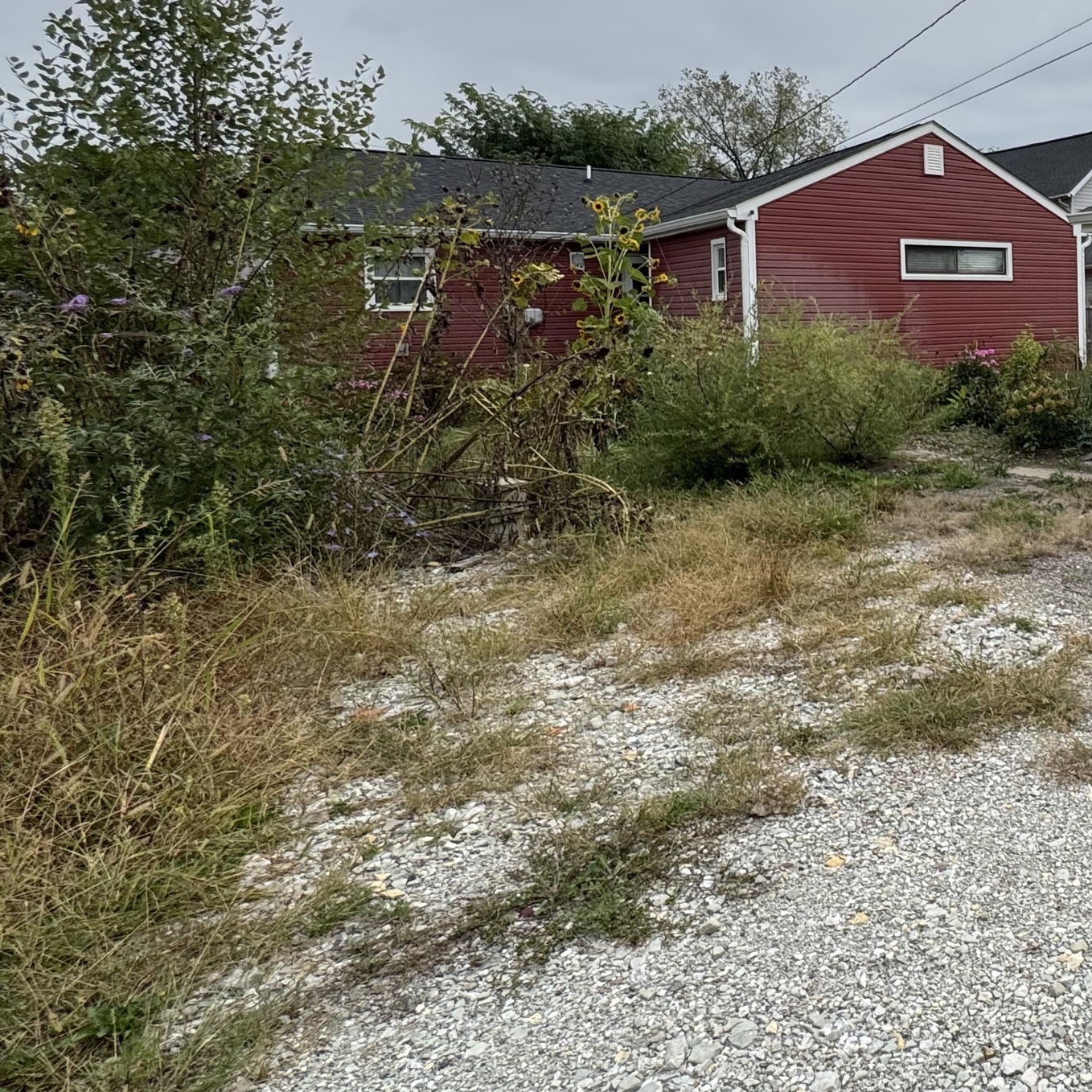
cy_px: 343
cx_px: 1192
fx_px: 999
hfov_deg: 44.3
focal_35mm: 28
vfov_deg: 55.8
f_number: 2.2
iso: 50
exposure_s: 1/2273
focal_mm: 2.22
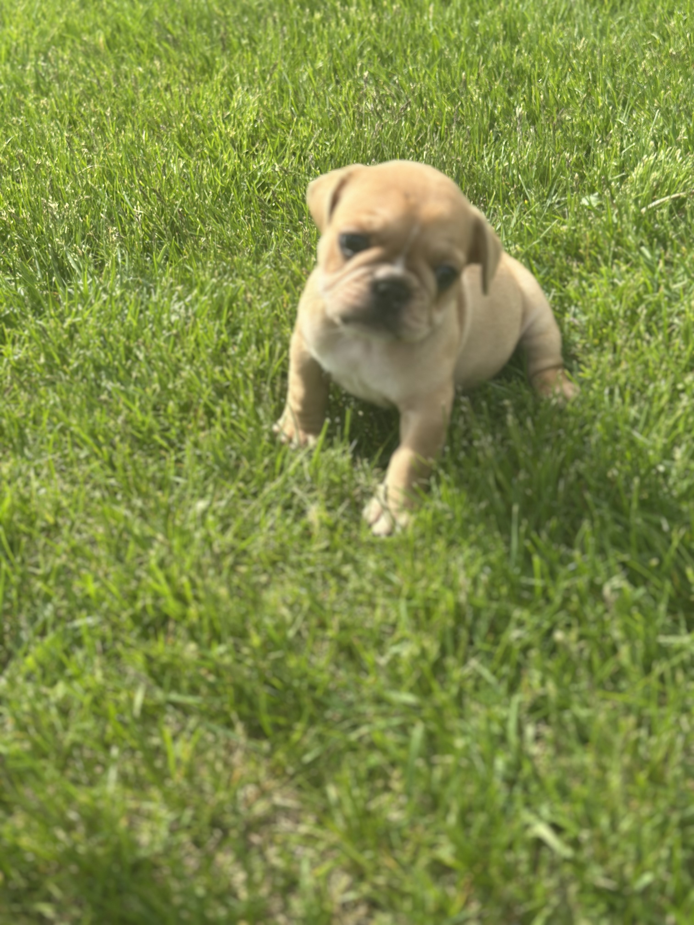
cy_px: 462
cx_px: 347
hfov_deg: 30.3
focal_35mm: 48
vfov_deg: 39.7
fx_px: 1283
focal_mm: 6.86
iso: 100
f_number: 1.78
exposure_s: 1/2304
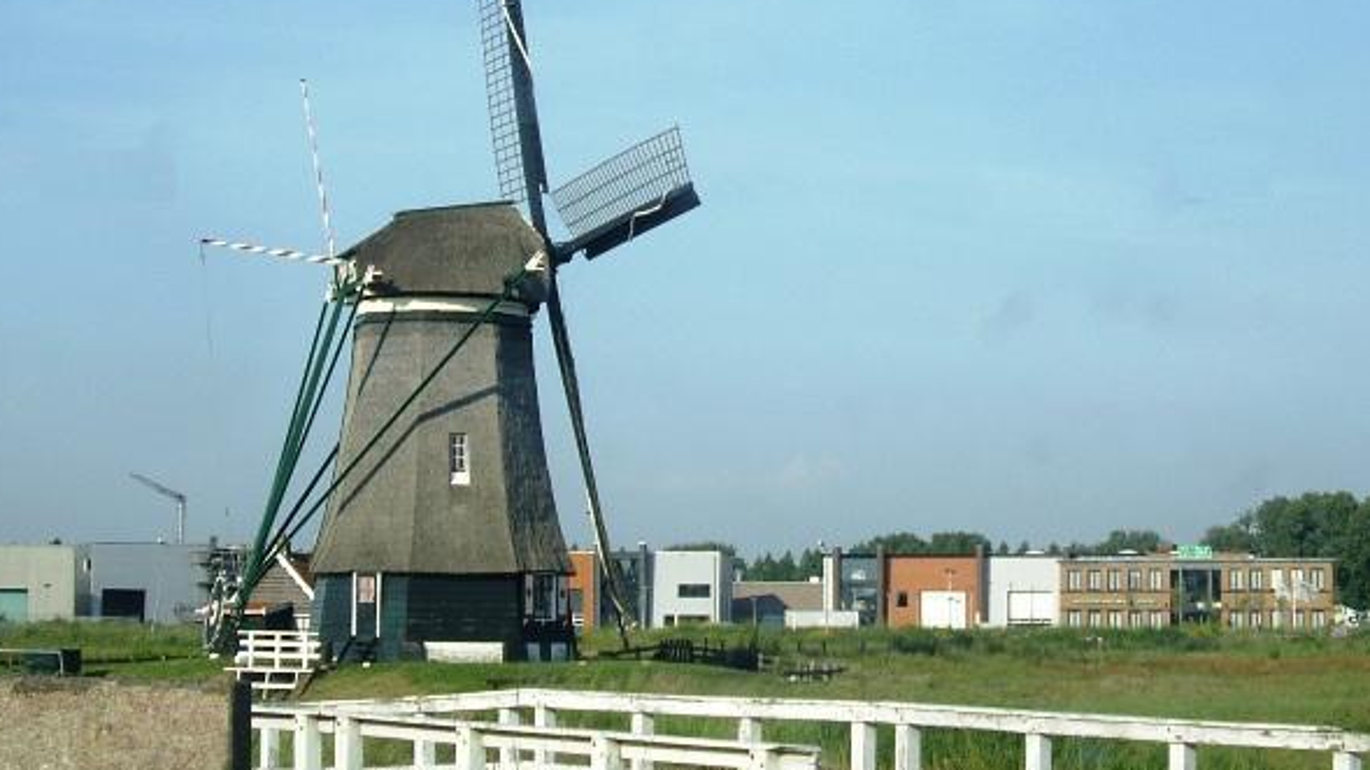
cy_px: 377
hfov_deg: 45.5
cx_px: 672
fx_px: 1634
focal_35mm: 45
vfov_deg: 26.5
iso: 64
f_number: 2.8
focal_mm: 7.9
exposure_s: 1/640
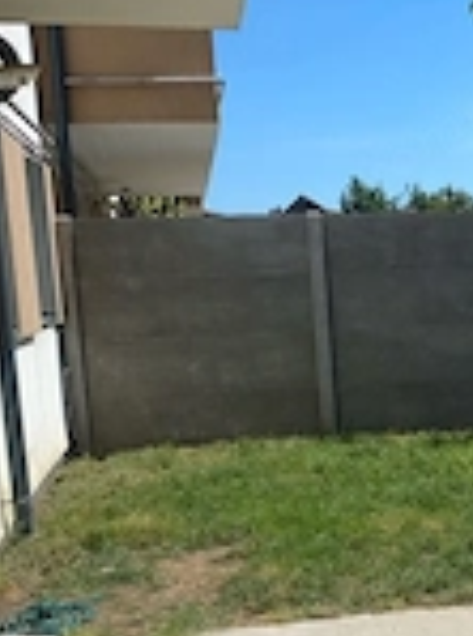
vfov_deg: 27.4
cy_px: 482
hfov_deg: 19.6
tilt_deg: -9.4
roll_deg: +1.6
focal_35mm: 70
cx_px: 580
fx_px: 1281
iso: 32
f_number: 1.8
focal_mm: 4.25
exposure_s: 1/4444
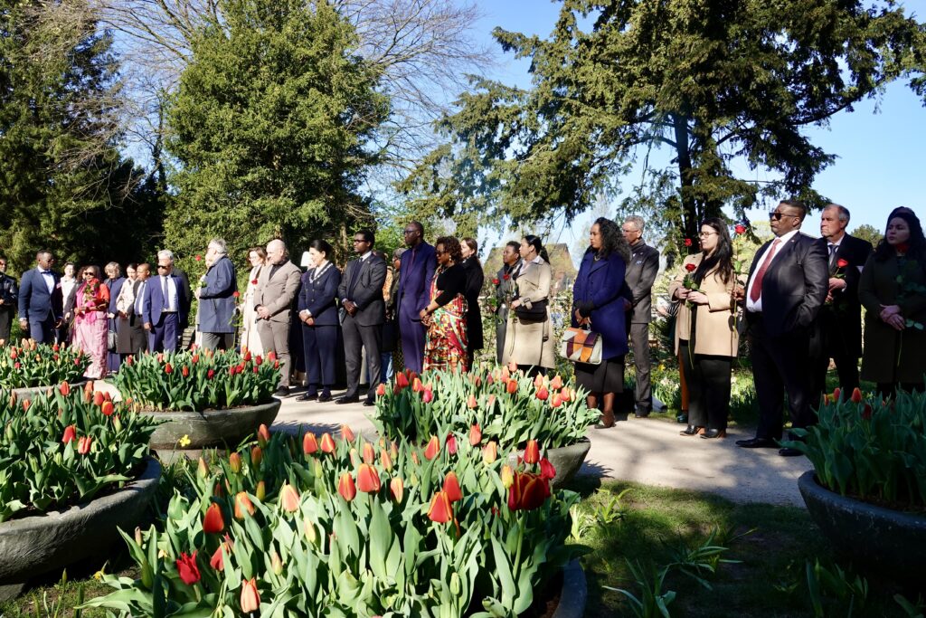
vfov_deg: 45.0
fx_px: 746
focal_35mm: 29
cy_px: 309
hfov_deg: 63.7
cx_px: 463
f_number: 4
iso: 100
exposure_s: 1/400
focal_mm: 10.8
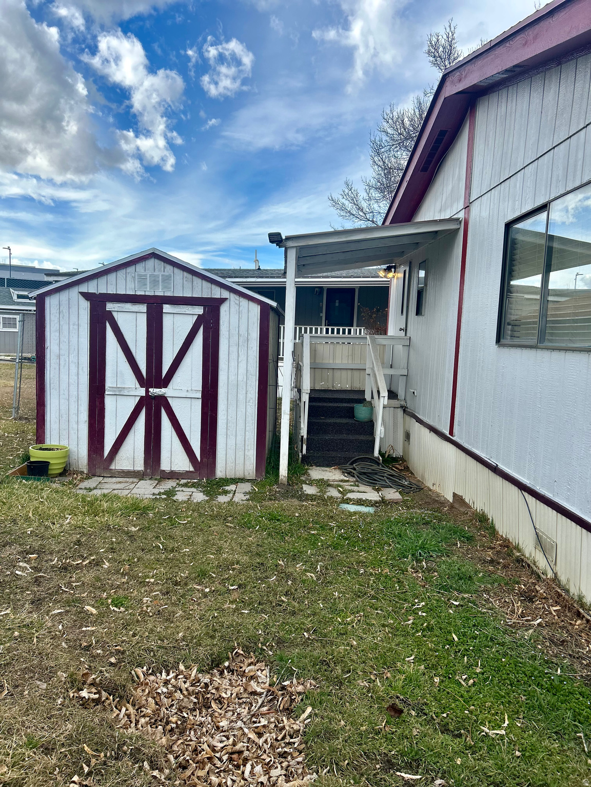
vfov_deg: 67.3
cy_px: 394
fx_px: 592
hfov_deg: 53.1
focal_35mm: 26
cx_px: 296
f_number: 1.5
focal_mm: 5.7
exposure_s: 1/2457
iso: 50
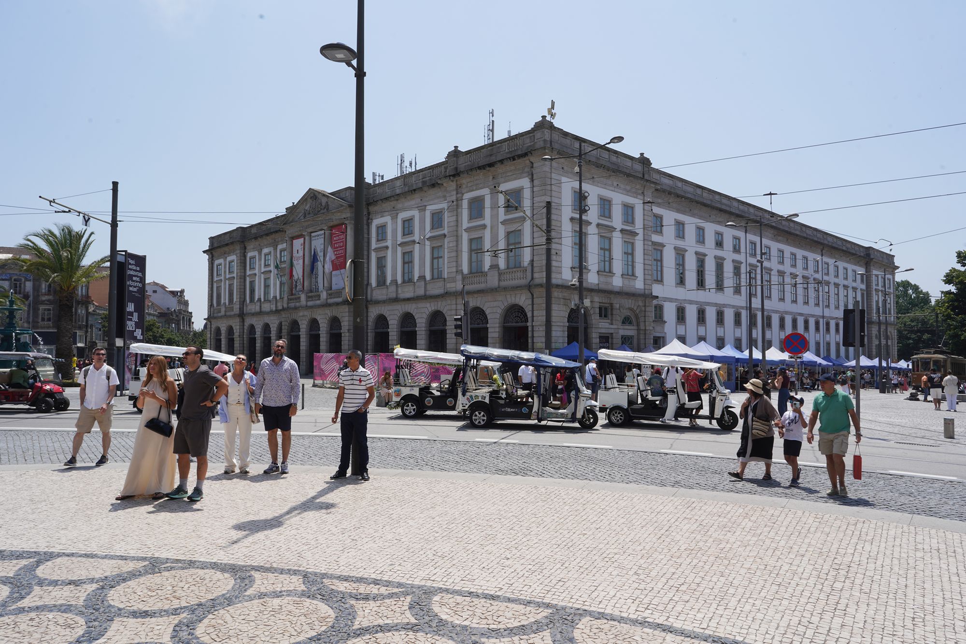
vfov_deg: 53.1
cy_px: 322
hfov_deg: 73.7
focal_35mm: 24
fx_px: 644
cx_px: 483
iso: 100
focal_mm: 24
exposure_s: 1/100
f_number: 18
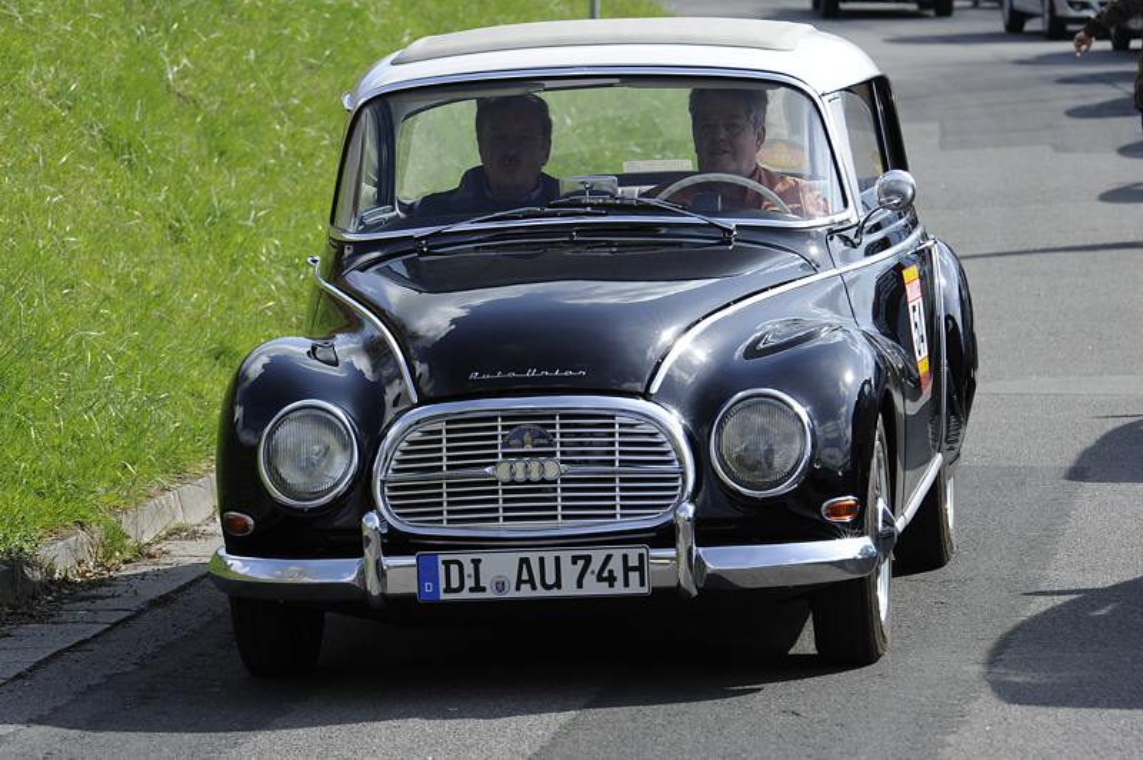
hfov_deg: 9.4
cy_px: 380
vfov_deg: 6.2
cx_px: 572
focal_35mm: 220
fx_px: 6979
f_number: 11
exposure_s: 1/320
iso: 320
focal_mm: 220
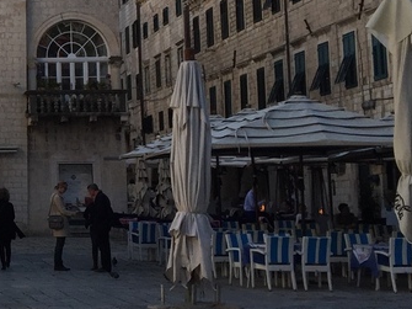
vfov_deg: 14.1
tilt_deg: +7.5
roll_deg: +0.3
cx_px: -223
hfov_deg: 17.0
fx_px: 1237
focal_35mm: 104
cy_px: 64
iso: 32
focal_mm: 4.15
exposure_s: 1/1099
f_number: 2.2
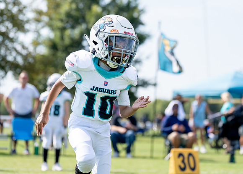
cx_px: 129
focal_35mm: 130
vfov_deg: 11.1
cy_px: 57
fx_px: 895
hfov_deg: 15.5
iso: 200
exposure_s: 1/2500
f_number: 2.8
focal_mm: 91
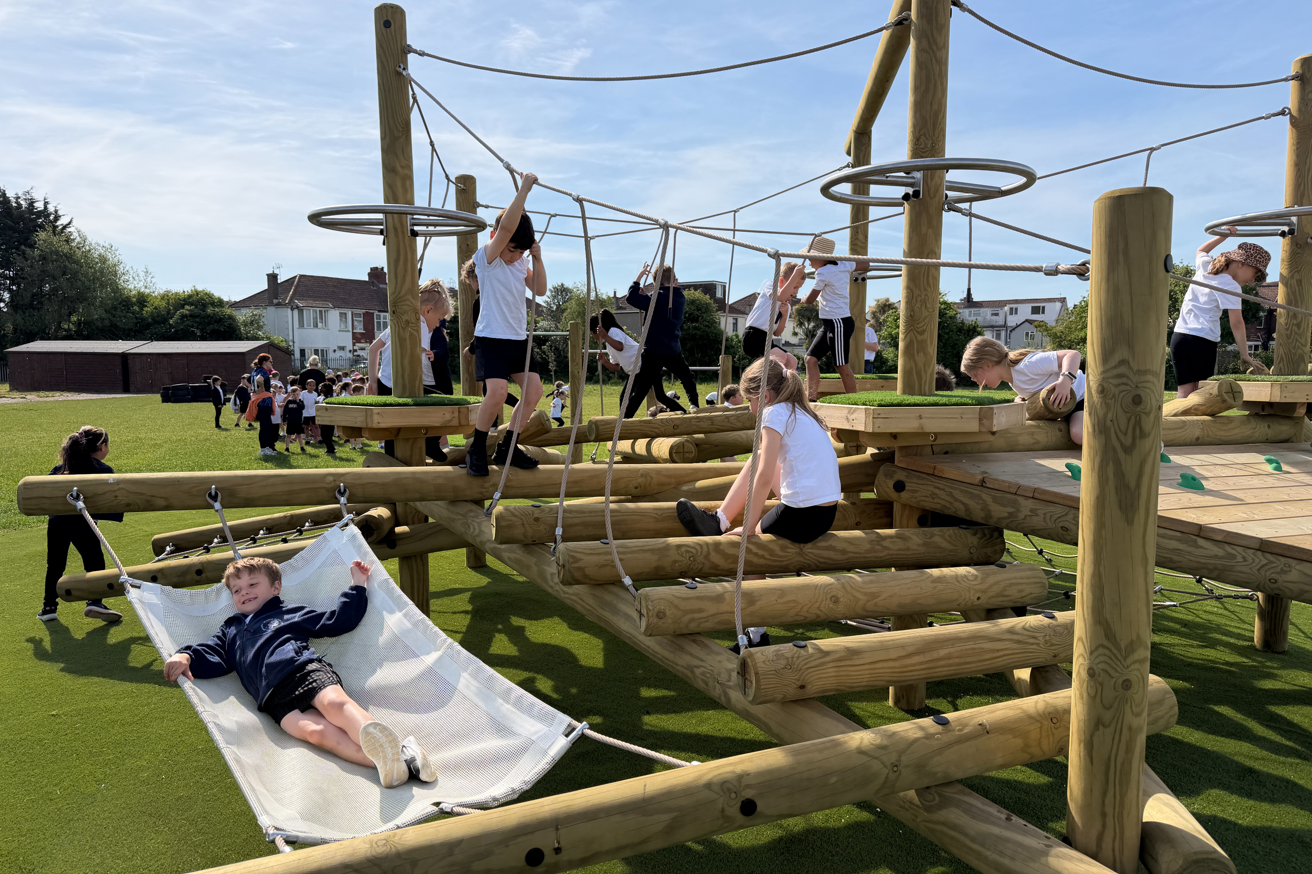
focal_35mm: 25
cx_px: 657
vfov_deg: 51.3
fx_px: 911
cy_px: 463
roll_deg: -0.8
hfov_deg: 71.5
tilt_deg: -6.4
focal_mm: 6.76
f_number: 1.78
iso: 80
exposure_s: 1/5714
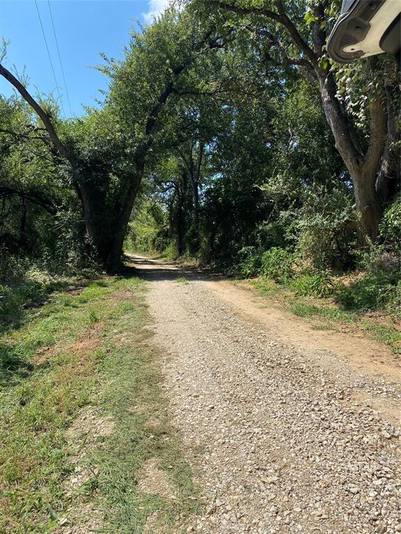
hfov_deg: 53.1
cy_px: 267
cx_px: 200
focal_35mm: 26
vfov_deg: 67.3
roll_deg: -1.6
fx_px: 402
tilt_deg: -0.4
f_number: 1.8
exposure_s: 1/2222
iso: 32
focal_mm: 4.25
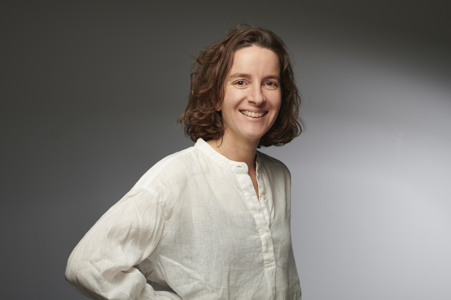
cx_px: 226
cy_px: 150
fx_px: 1065
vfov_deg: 16.1
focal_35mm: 85
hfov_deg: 23.9
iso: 100
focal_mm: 85
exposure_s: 1/200
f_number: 9
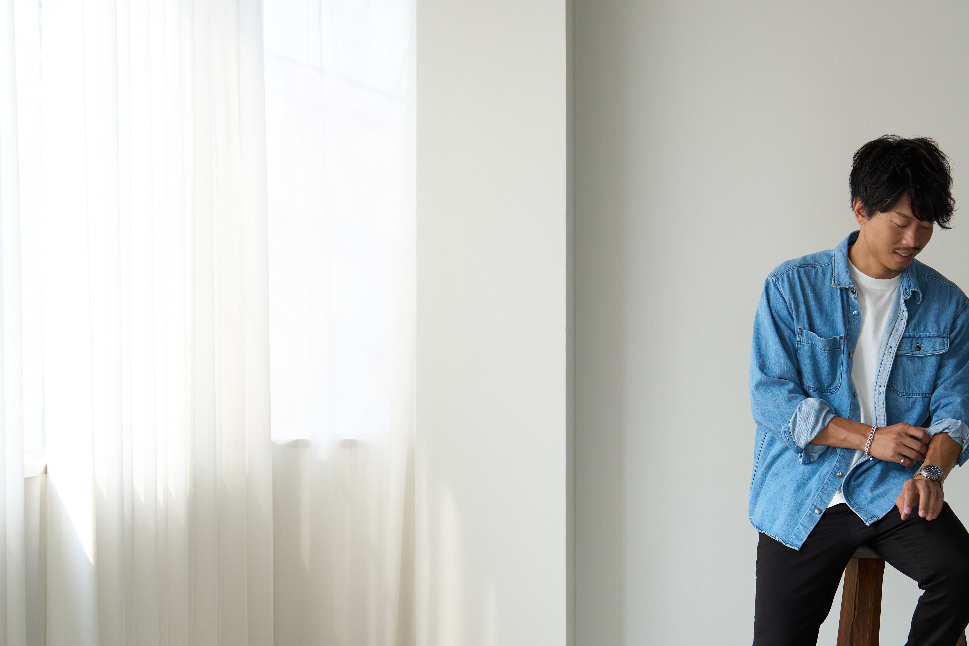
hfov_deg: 18.3
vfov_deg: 12.3
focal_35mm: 111
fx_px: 2988
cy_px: 448
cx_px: 689
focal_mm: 70
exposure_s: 1/640
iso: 320
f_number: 2.8
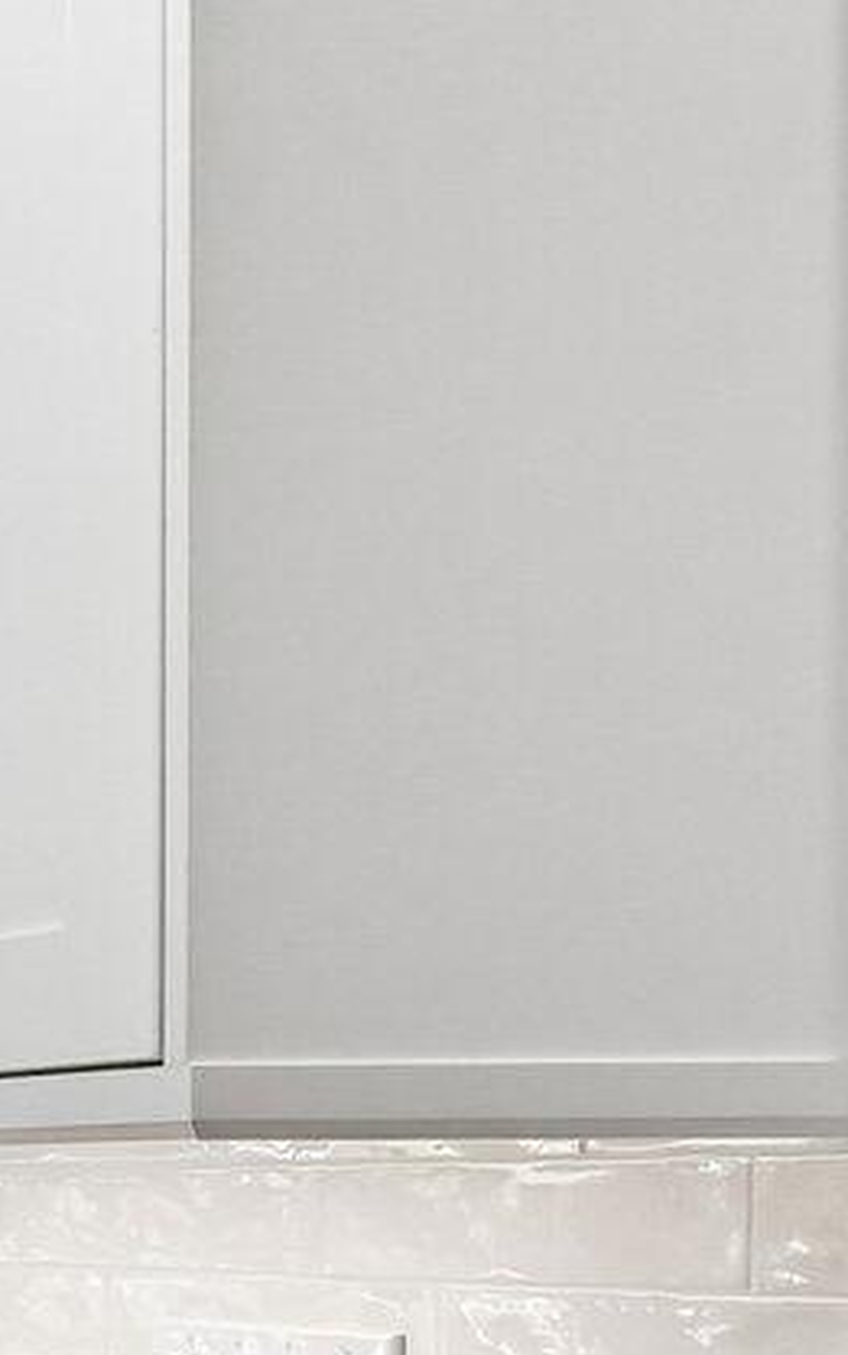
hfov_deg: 10.4
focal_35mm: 70
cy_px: 1246
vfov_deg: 28.1
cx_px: -1901
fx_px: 2586
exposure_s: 1/250
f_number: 8
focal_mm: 14
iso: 2500
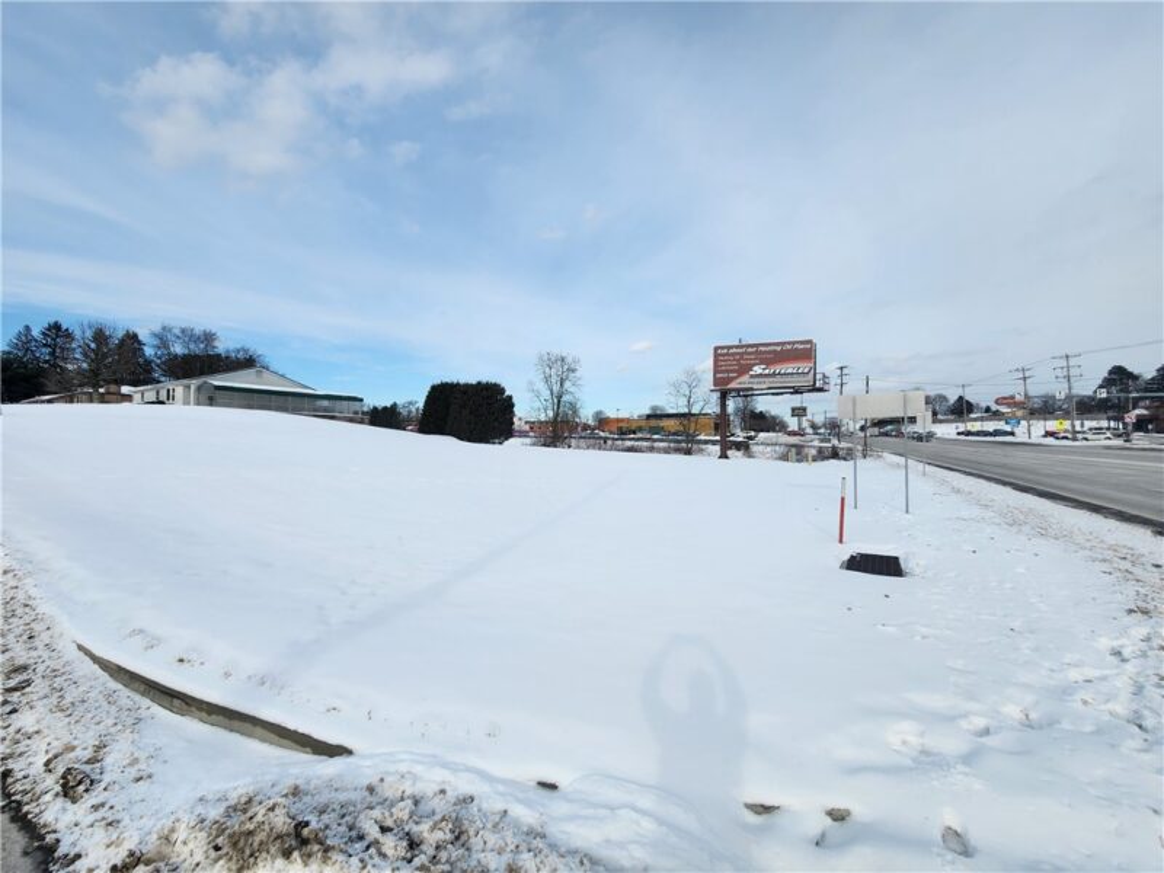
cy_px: 436
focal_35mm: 13
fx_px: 437
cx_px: 582
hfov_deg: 106.2
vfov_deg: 89.9
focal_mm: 2.2
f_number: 2.2
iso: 50
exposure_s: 1/2134
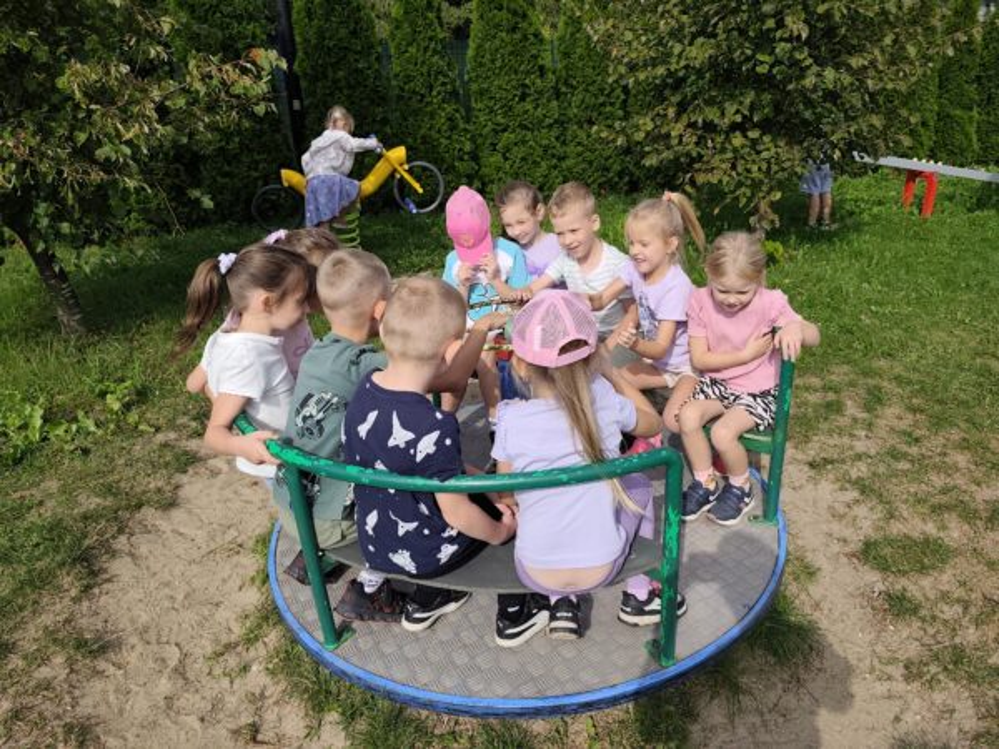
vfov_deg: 58.9
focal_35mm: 23
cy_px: 374
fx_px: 664
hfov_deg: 73.9
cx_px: 500
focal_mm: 6.19
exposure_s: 1/2000
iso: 80
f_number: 1.65
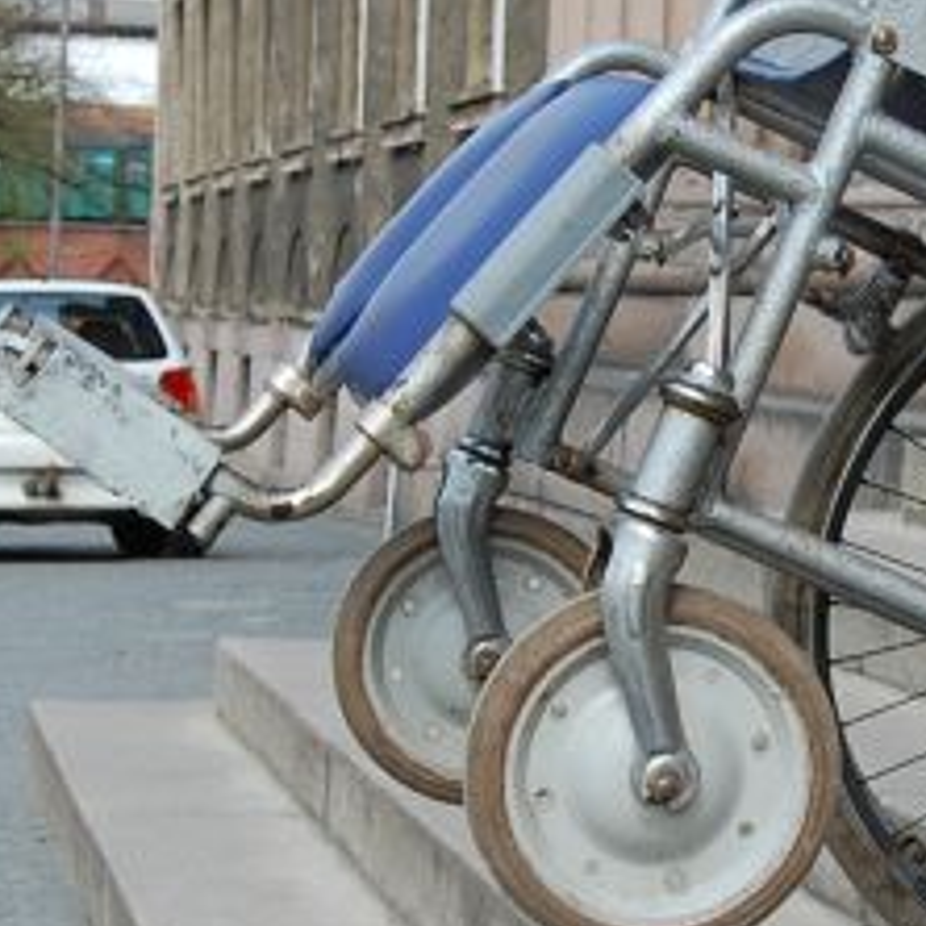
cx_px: 722
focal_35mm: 119
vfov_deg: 14.7
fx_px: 3593
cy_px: 461
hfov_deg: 14.6
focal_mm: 23
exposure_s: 1/250
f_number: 8
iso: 200
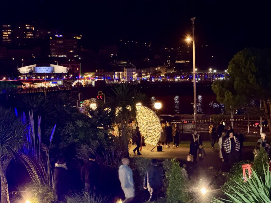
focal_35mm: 120
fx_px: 939
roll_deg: +1.1
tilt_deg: -1.3
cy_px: 102
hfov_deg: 16.4
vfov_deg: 12.3
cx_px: 136
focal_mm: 15.66
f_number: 2.8
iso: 1000
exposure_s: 1/33
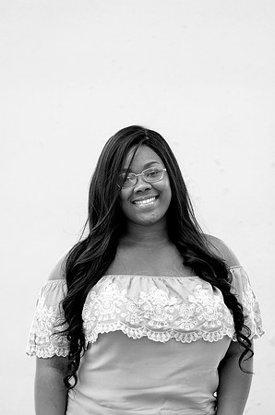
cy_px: 208
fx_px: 1295
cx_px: 138
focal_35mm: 112
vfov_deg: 18.2
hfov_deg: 12.1
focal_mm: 75
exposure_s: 1/500
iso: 640
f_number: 2.8
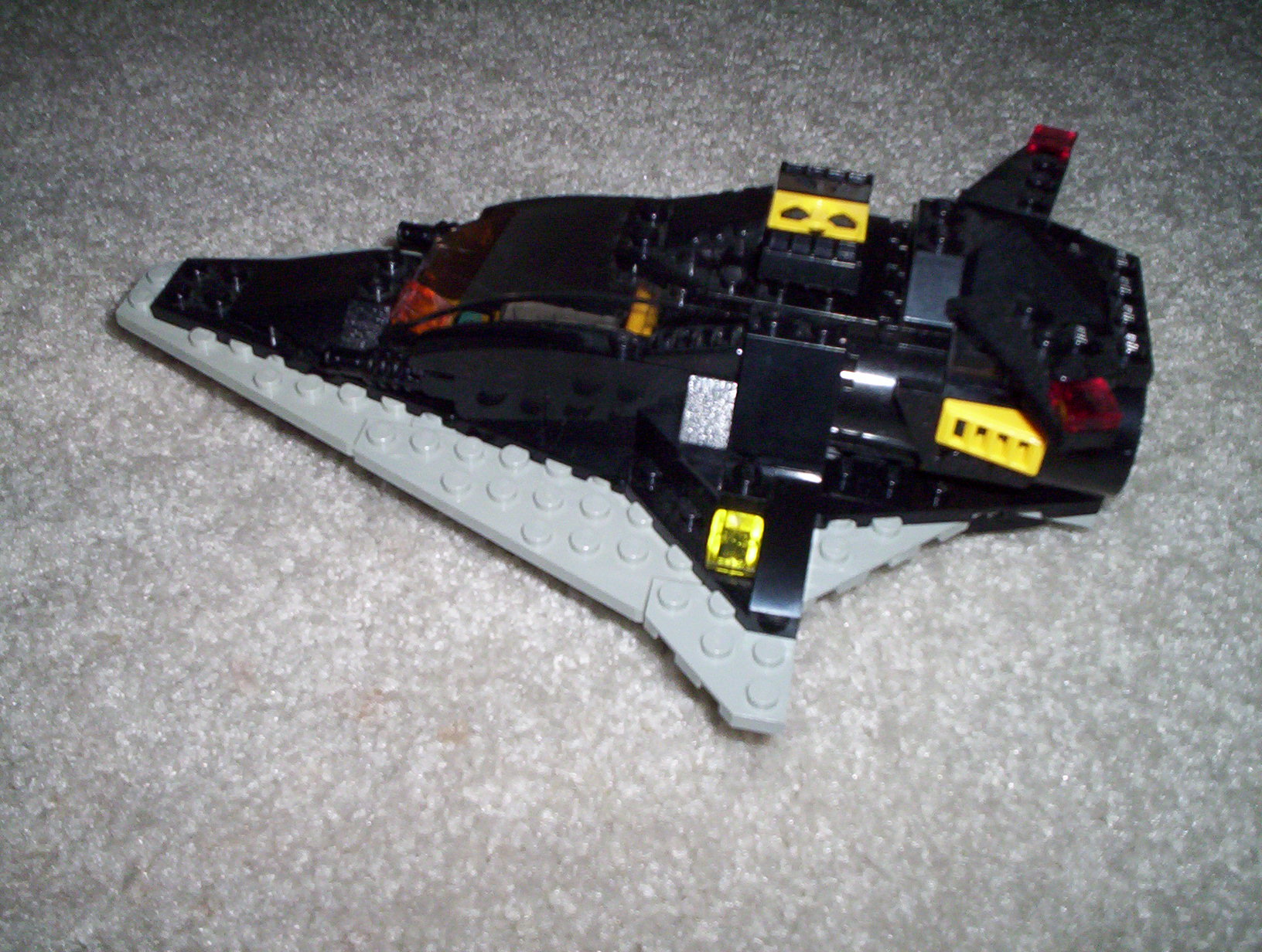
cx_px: 631
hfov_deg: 48.9
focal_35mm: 38
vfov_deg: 37.9
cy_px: 476
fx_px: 1389
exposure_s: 1/60
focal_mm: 4.99
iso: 140
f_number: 4.5
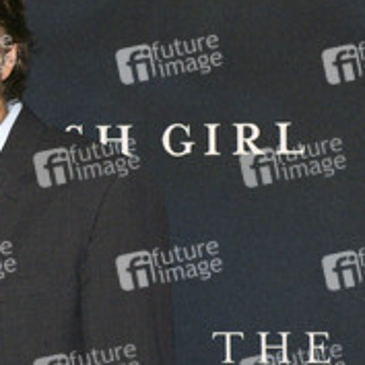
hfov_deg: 4.5
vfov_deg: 4.5
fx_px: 4652
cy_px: 214
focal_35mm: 390
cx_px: -93
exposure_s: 1/250
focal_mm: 120
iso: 1250
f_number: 7.1
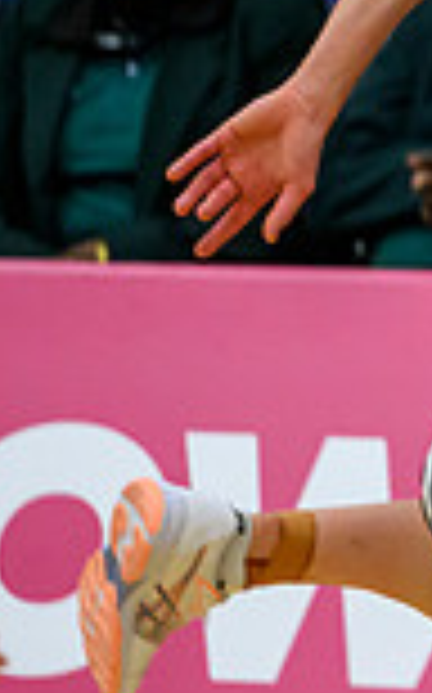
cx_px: 1300
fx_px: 19005
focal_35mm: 1007
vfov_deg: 2.1
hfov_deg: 1.3
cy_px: -118
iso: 4000
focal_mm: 200
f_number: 2.8
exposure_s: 1/1000
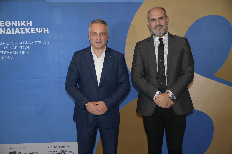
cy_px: 77
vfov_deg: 33.4
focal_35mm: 40
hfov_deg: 48.5
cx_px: 116
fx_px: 258
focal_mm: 40
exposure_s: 1/160
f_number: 4
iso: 2000
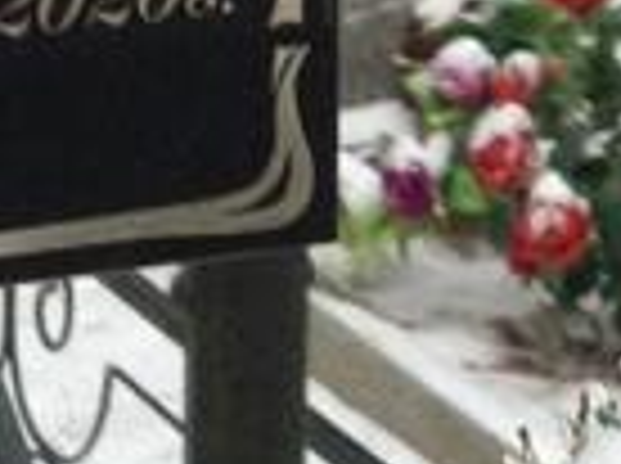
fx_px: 5408
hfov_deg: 6.5
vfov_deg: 4.9
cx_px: -153
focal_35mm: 302
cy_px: 77
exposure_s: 1/30
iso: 800
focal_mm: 5.99
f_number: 2.6
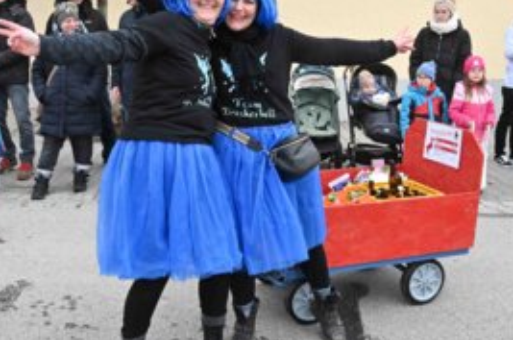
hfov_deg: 43.7
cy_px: 161
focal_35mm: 45
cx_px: 240
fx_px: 640
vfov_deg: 29.7
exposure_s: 1/320
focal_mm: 30
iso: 2500
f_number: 9
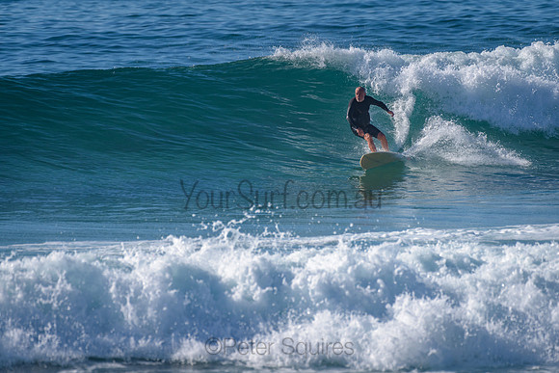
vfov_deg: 2.2
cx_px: 257
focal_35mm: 613
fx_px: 9517
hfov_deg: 3.4
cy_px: 146
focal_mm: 500
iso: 140
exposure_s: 1/2000
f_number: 5.6
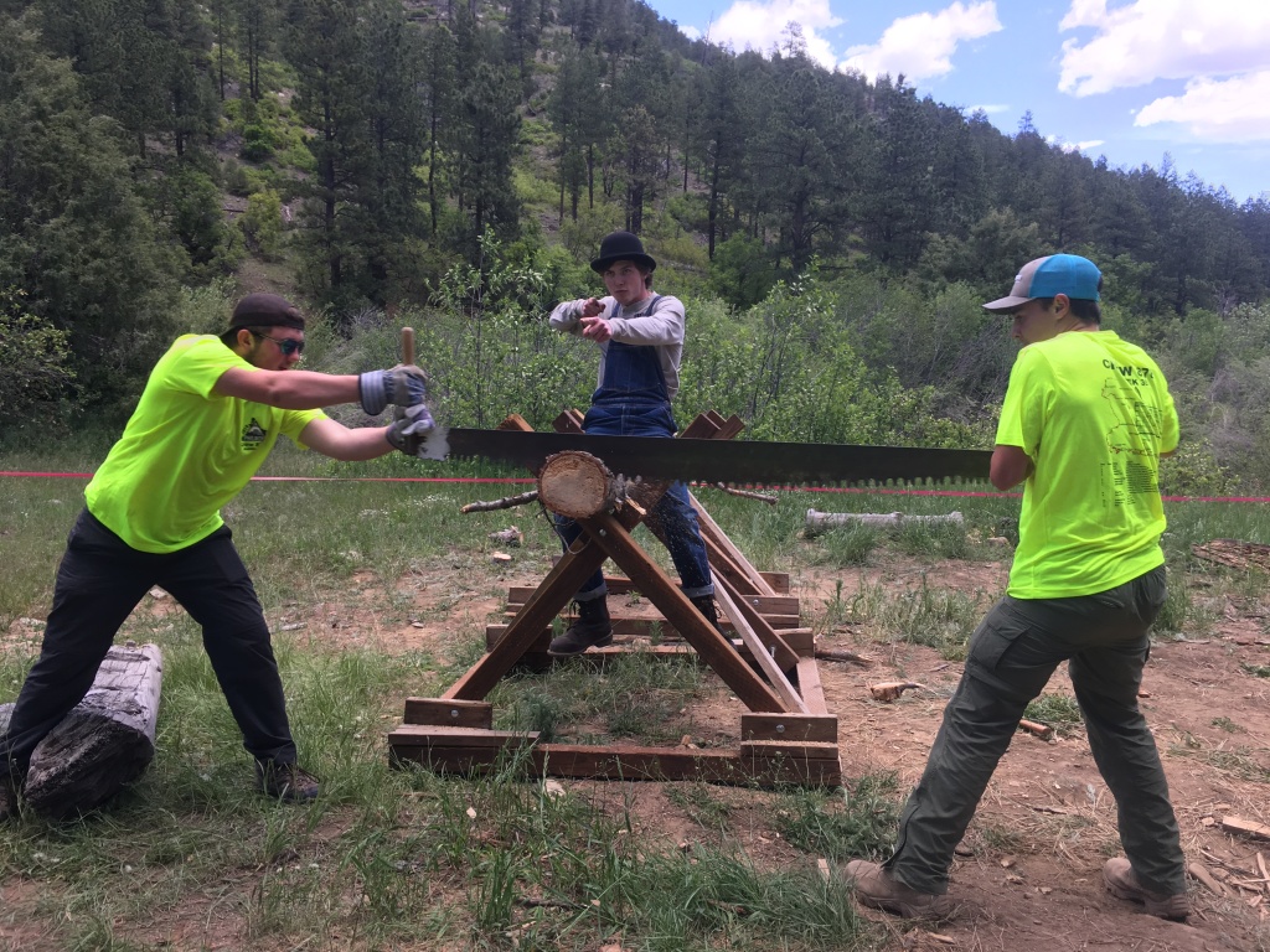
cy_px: 476
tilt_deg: -10.6
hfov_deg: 61.7
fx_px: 1064
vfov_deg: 48.2
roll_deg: +0.8
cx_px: 635
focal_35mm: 29
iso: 25
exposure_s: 1/269
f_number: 2.2
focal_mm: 4.15
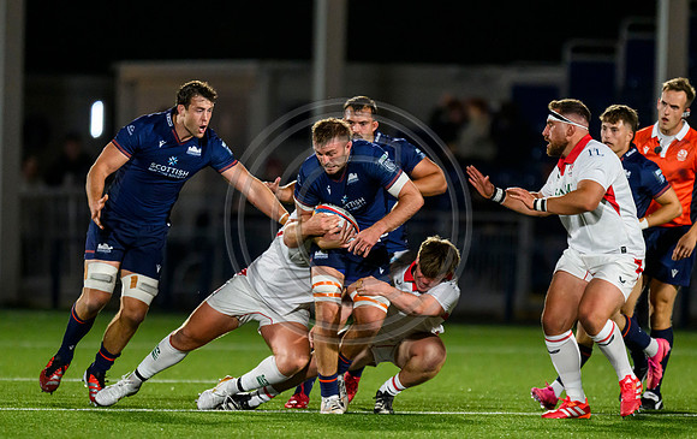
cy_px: 235
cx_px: 333
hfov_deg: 2.9
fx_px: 13672
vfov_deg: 1.8
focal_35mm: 718
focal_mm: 560
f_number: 4
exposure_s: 1/1250
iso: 6400
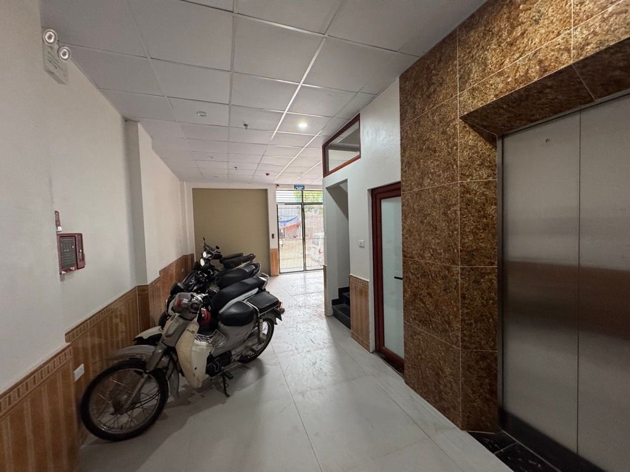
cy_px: 236
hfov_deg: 102.1
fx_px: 255
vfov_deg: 85.7
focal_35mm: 14
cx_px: 315
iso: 320
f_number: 2.2
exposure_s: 1/81
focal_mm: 2.22
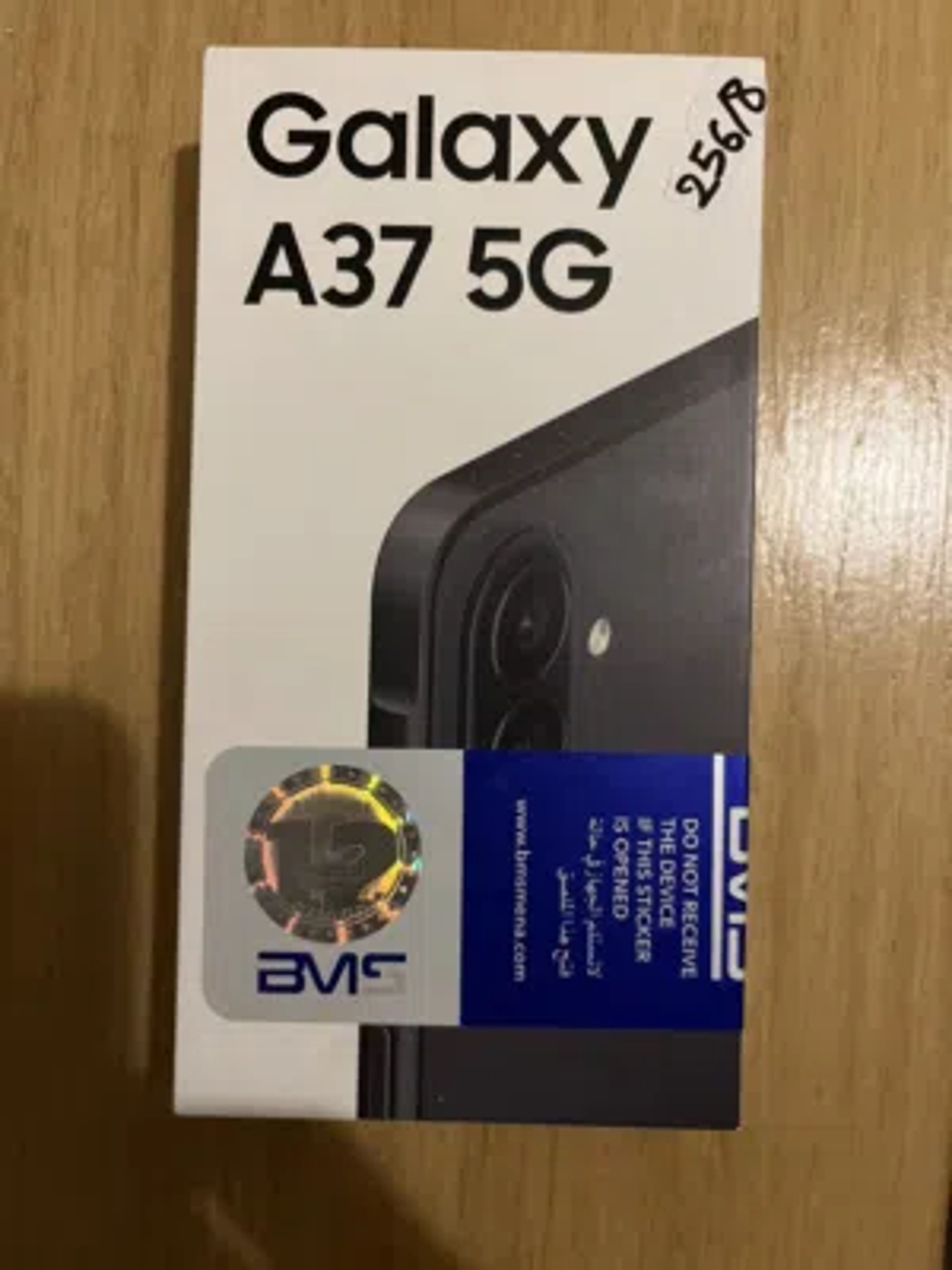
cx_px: 476
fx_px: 953
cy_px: 635
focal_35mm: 26
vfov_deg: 67.3
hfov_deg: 53.1
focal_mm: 5.1
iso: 640
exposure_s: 1/25
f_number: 1.6
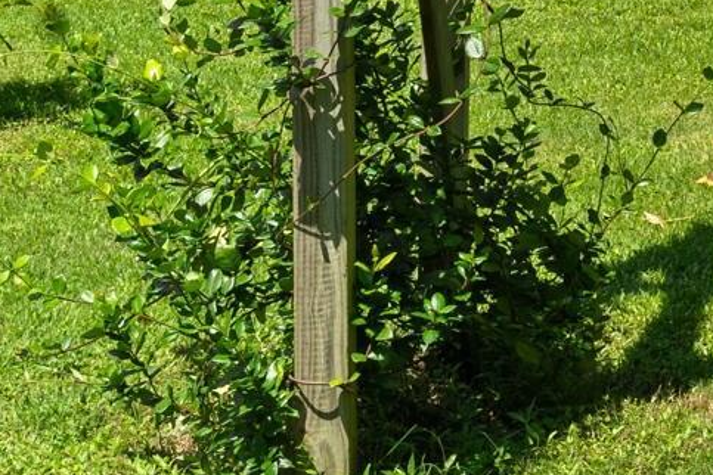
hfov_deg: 13.3
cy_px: -250
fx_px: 2872
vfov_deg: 9.2
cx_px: 1112
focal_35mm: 145
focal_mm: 28
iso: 160
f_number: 11
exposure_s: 1/50
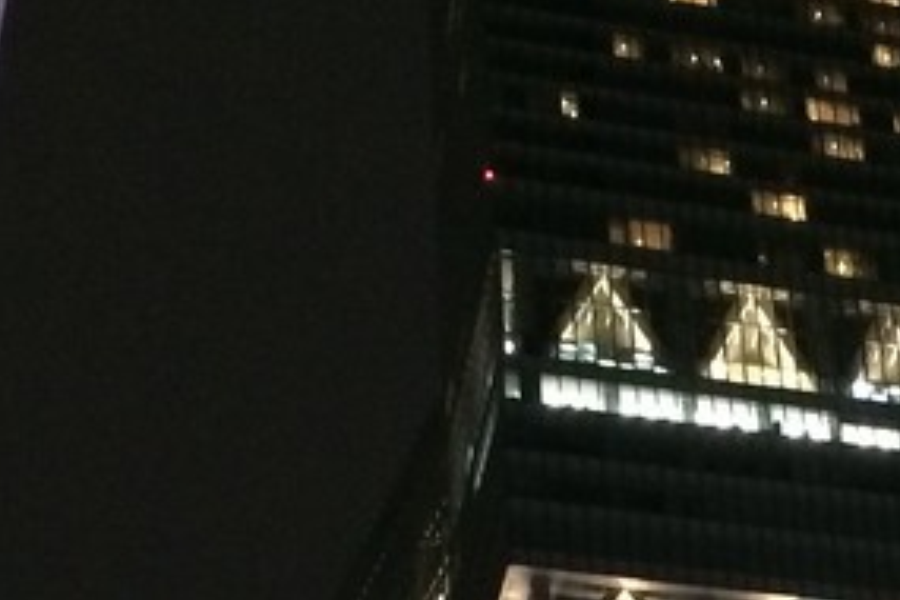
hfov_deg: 15.9
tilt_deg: +28.6
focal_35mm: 127
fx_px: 3175
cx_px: 834
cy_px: 1134
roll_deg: +6.9
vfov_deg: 10.1
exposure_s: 1/15
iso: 320
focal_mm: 4.15
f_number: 2.2
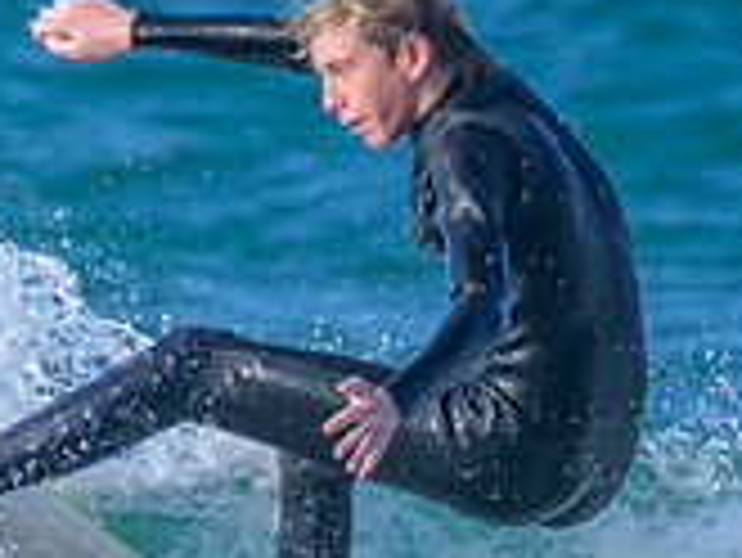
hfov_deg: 0.5
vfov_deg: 0.4
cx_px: 170
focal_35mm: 3711
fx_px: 79604
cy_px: 520
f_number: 11
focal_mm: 800
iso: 2500
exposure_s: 1/2000
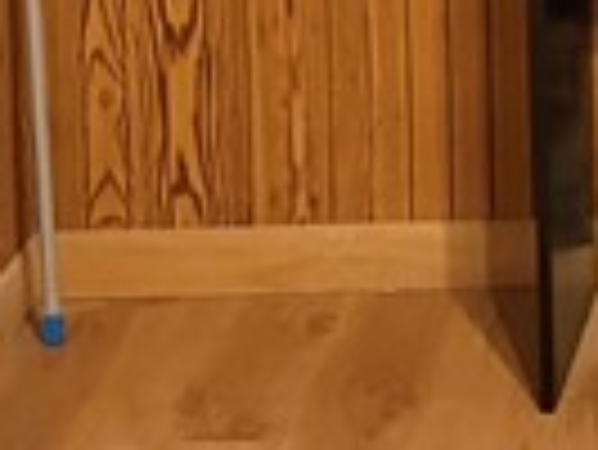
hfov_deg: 10.3
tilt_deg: -3.1
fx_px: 3199
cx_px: 935
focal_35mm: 185
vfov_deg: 7.5
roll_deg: +0.5
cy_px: -630
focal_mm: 6.76
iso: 800
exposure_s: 1/60
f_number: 1.78
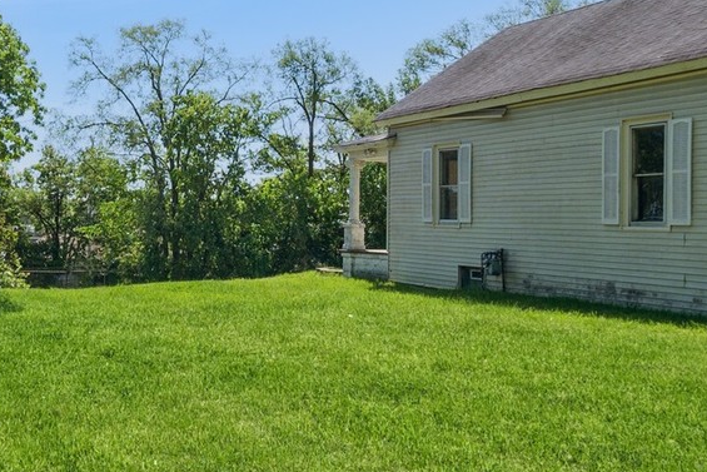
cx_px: 134
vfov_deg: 30.9
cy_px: 154
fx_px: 845
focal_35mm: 43
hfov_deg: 43.2
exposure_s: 1/400
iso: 250
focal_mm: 10
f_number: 7.1
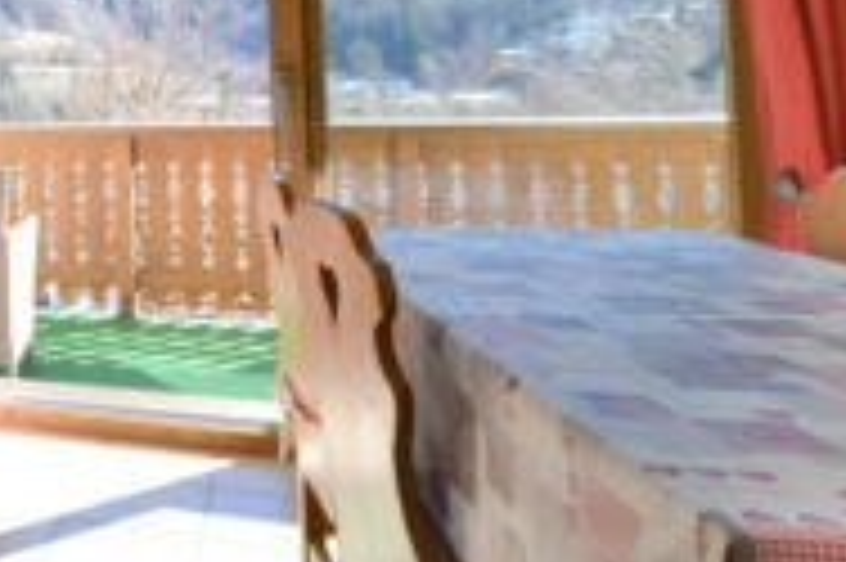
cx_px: -166
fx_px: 892
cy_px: 34
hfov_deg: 38.0
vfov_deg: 32.8
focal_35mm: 38
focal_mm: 10
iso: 200
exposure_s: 1/160
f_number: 6.3
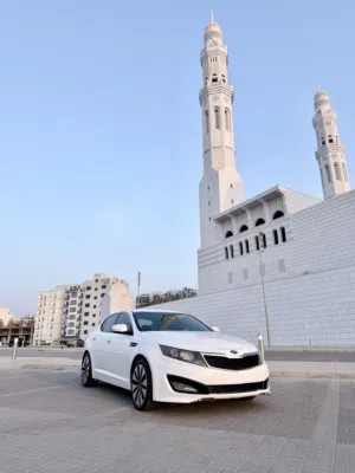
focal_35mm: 24
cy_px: 236
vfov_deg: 71.6
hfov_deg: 56.8
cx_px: 178
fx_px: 328
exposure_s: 1/1337
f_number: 1.78
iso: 80
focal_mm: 6.76
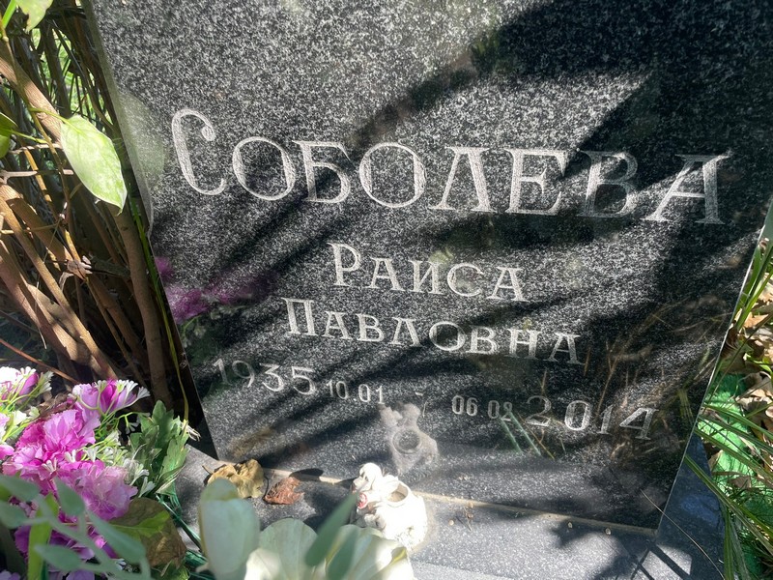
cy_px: 290
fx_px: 581
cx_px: 386
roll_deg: +2.4
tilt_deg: -38.0
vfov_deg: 53.1
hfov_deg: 67.3
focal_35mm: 26
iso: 32
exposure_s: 1/245
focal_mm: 4.2
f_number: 1.6
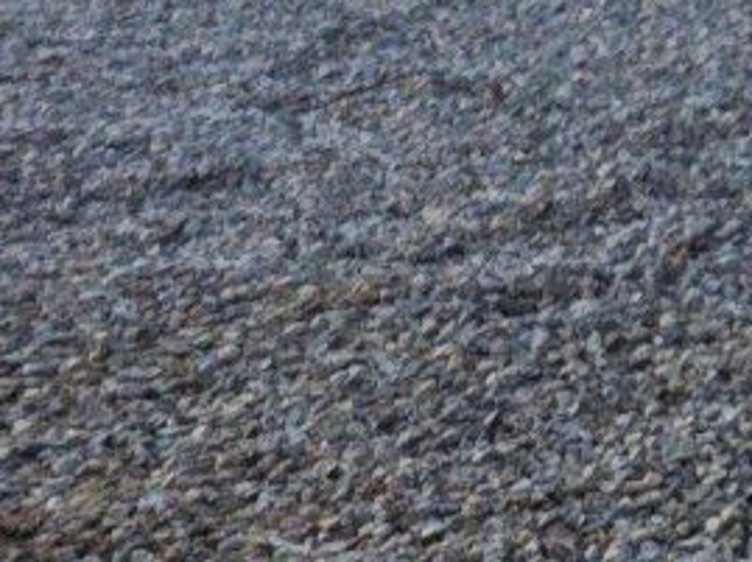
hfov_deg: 9.8
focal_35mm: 167
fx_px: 3623
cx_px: 2063
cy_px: -345
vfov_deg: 8.6
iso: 32
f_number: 1.7
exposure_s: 1/359
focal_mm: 6.3
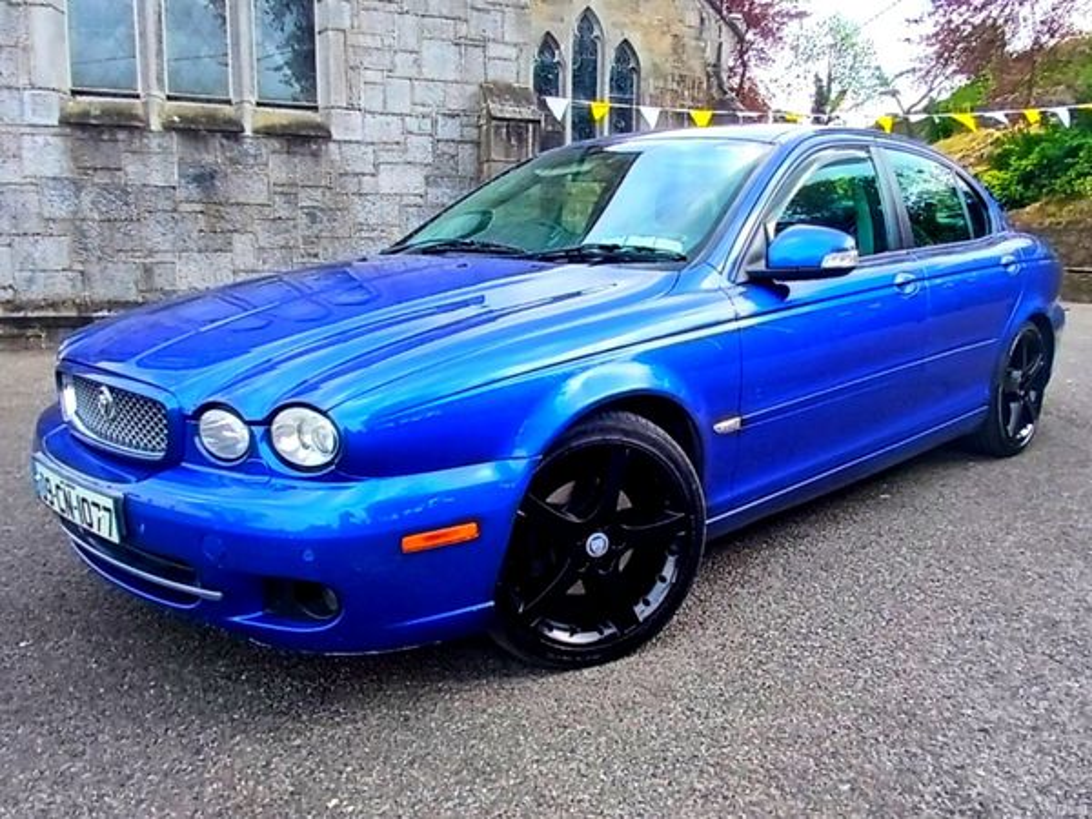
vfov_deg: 74.7
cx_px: 546
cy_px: 410
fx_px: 536
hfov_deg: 91.0
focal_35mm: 17
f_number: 2.2
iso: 50
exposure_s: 1/227
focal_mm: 1.4
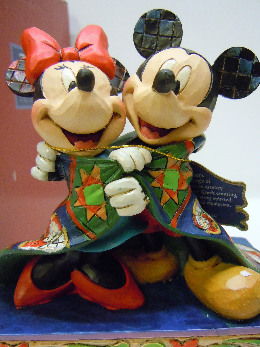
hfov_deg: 46.8
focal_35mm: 30
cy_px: 174
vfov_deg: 60.0
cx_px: 130
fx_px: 300
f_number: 3.5
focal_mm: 5.4
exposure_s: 1/50
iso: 800
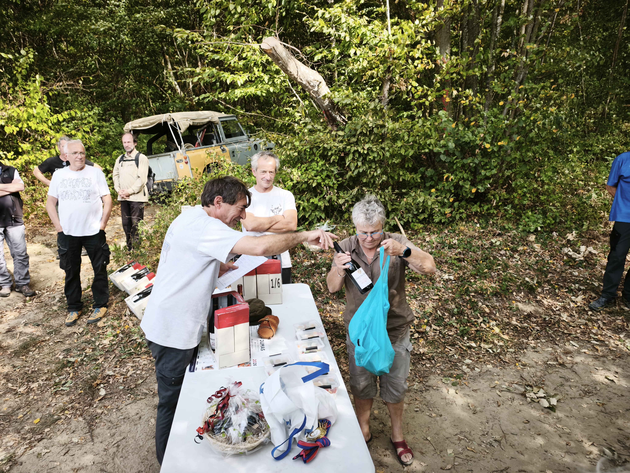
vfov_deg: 58.9
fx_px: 419
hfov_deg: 73.9
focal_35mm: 23
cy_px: 236
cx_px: 315
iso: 160
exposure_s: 1/1570
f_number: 1.62
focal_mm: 6.45
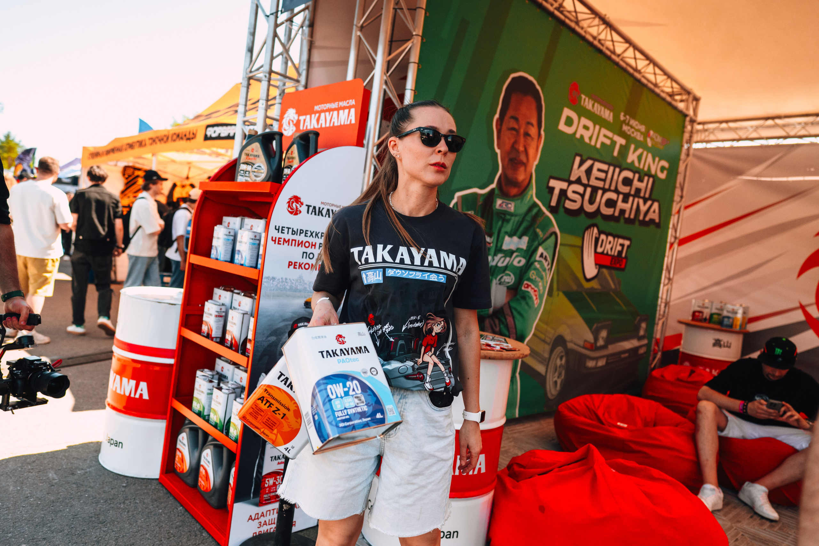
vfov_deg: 53.1
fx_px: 546
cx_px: 410
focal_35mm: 24
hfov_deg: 73.8
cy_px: 273
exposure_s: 1/8000
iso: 2000
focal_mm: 24
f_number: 2.5
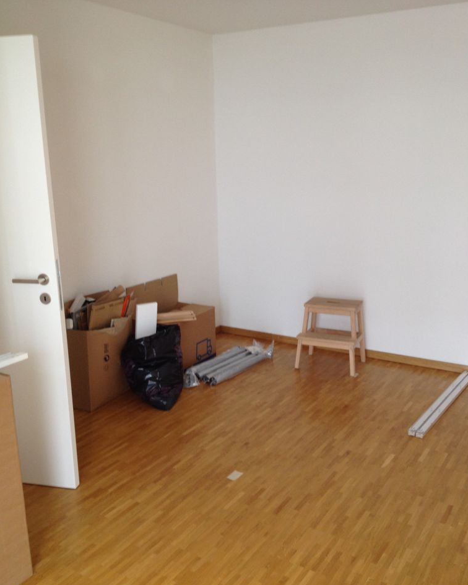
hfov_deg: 40.1
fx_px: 641
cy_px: 316
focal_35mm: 37
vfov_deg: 49.0
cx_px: 236
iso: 100
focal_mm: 4.28
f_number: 2.4
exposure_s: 1/20
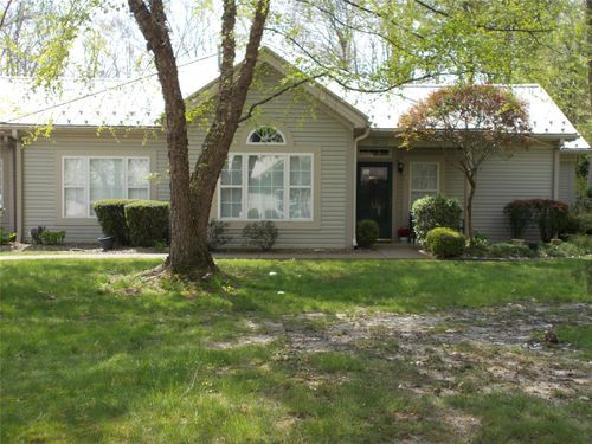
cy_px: 222
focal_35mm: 44
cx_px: 296
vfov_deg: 32.9
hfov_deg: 42.9
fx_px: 752
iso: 80
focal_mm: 7.9
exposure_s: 1/200
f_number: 4.2
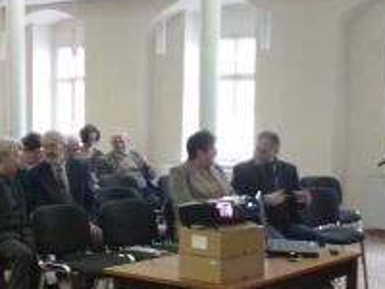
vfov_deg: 20.3
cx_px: 241
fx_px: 801
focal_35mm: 72
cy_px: 210
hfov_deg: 26.9
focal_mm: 6.4
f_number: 3.1
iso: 800
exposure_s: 1/20
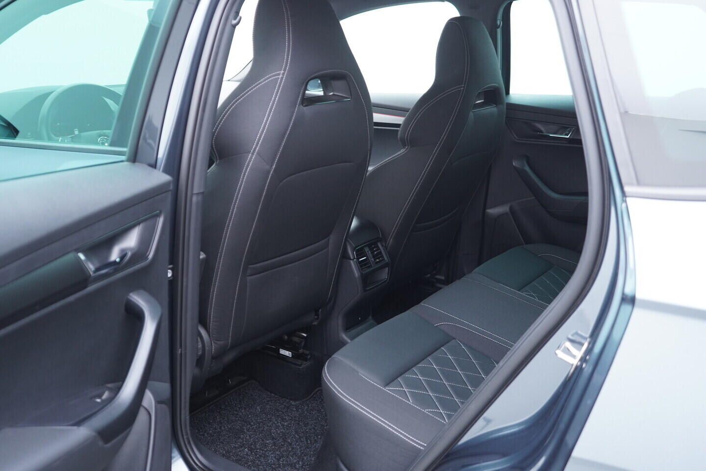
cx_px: 353
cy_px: 236
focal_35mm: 36
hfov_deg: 53.1
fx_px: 706
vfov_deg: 36.9
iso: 500
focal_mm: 24
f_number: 2.8
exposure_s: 1/40
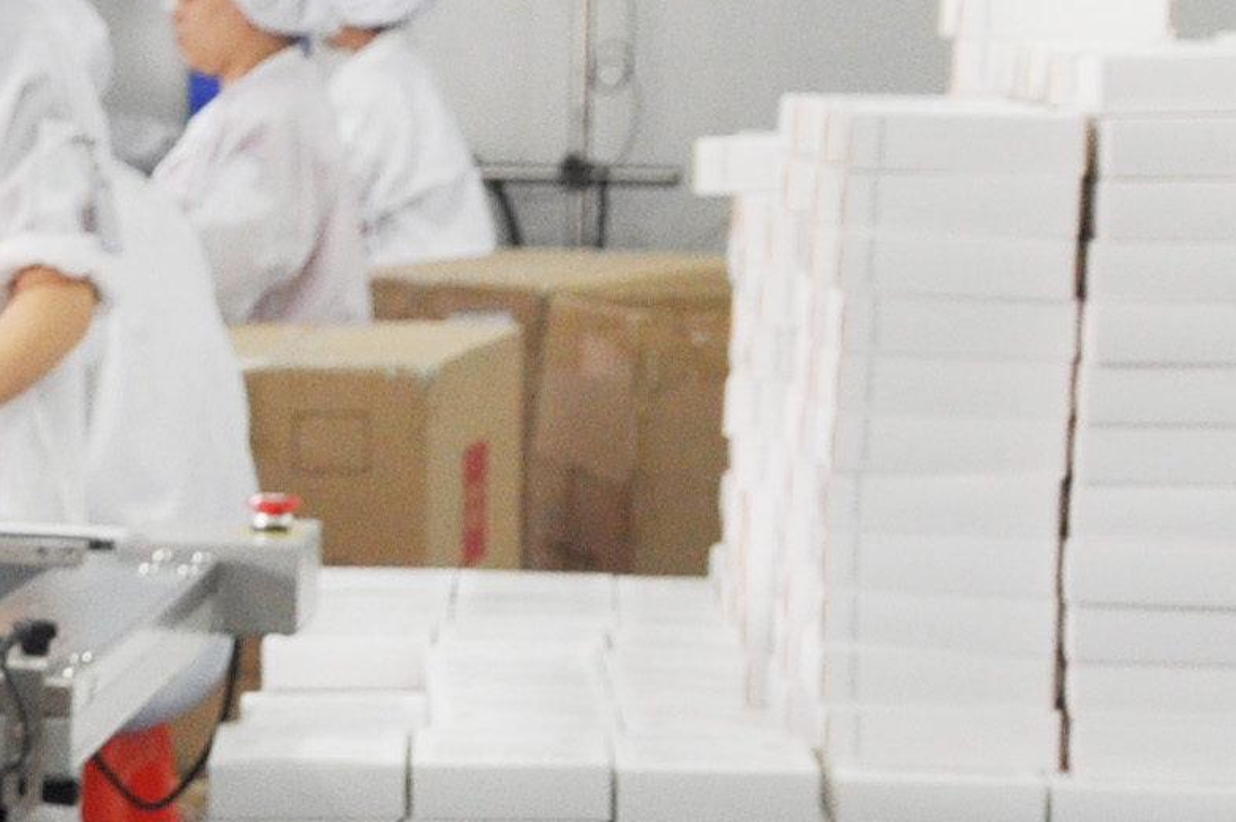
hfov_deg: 12.7
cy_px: 518
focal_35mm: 140
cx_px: -1317
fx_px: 4794
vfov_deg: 9.8
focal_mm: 17
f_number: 4
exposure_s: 1/60
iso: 400
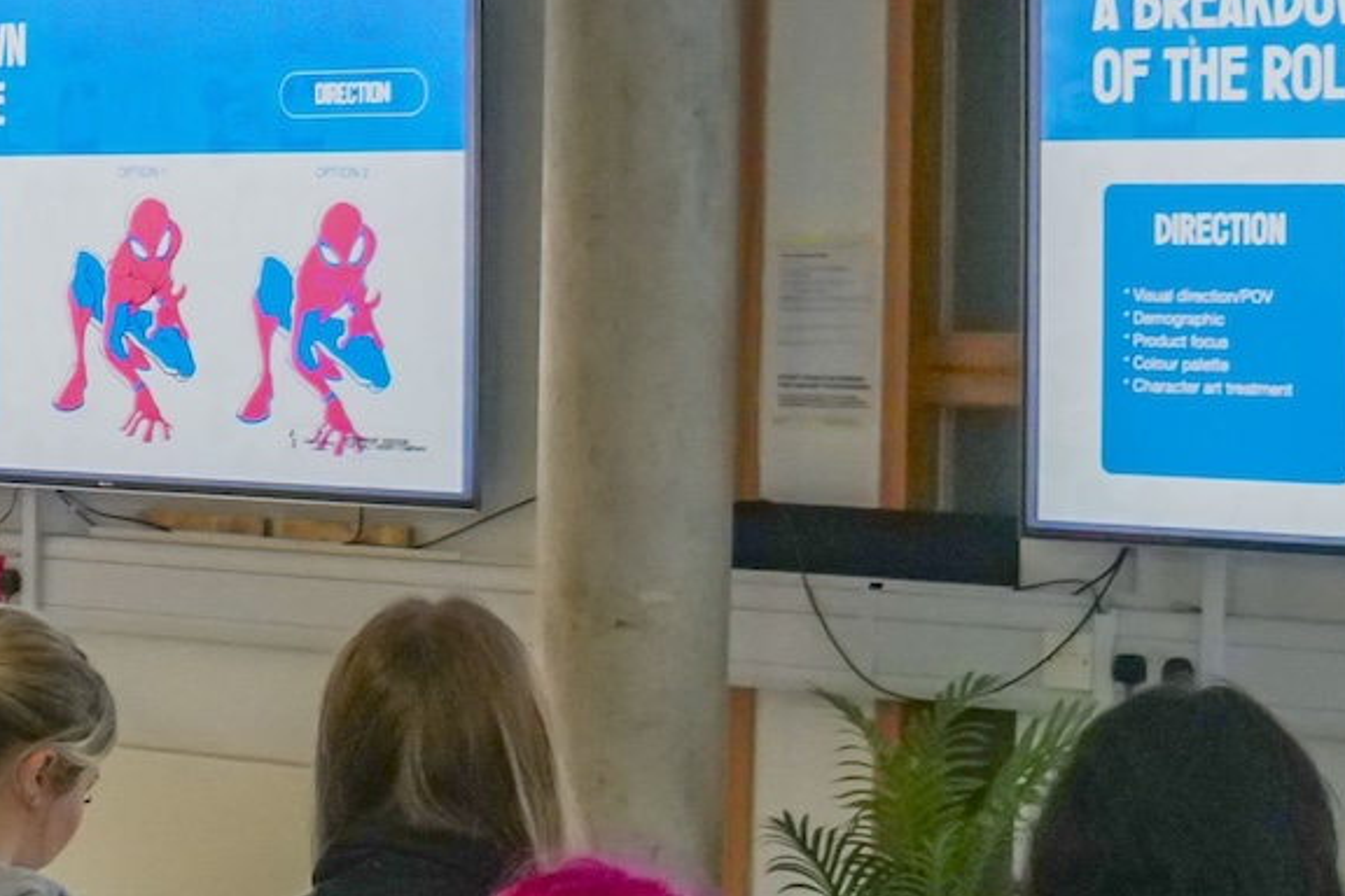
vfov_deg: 11.0
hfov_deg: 15.3
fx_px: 4670
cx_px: -623
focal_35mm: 125
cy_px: 360
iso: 1600
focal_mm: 24
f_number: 4
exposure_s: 1/160
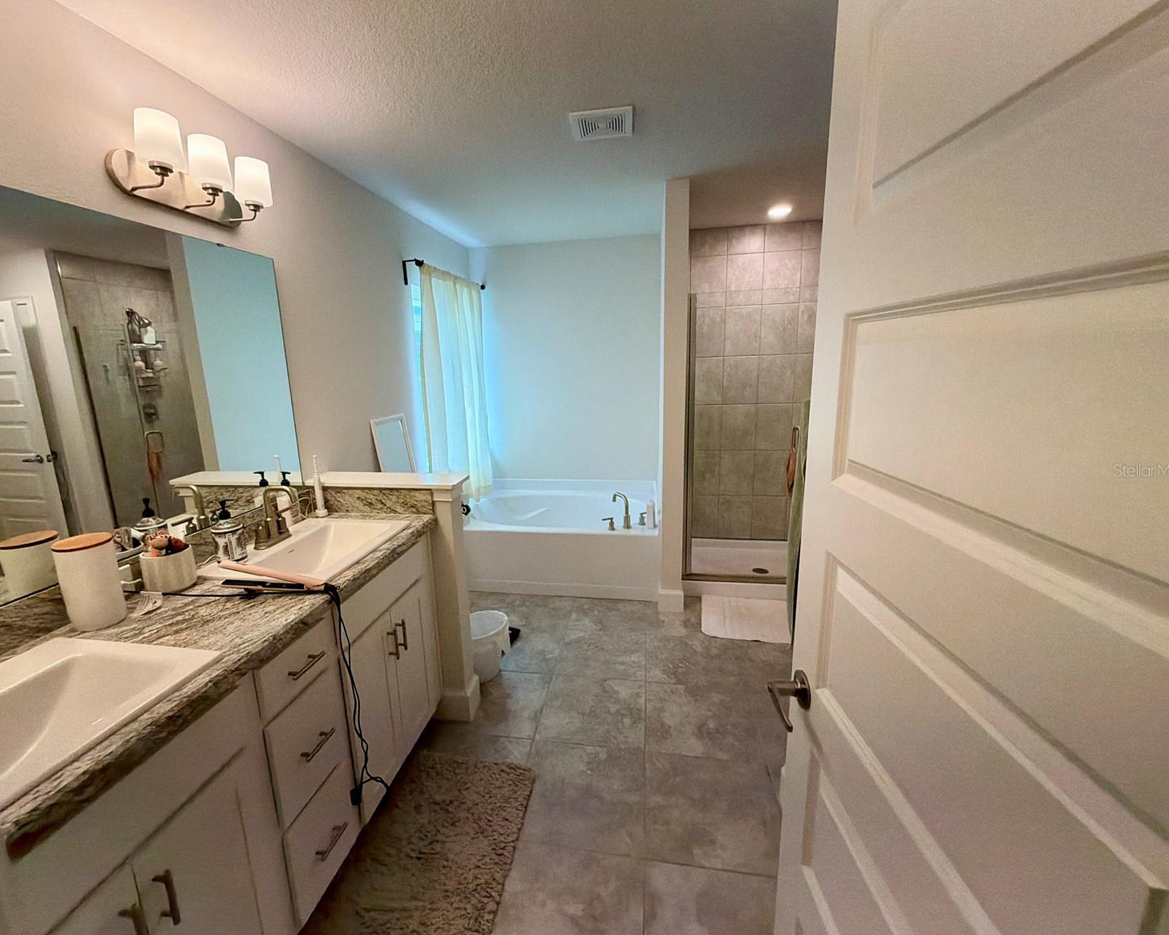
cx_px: 548
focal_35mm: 15
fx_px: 519
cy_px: 470
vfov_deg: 84.0
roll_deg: +1.7
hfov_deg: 96.7
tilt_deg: -11.7
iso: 320
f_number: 2.2
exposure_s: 1/242
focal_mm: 2.22
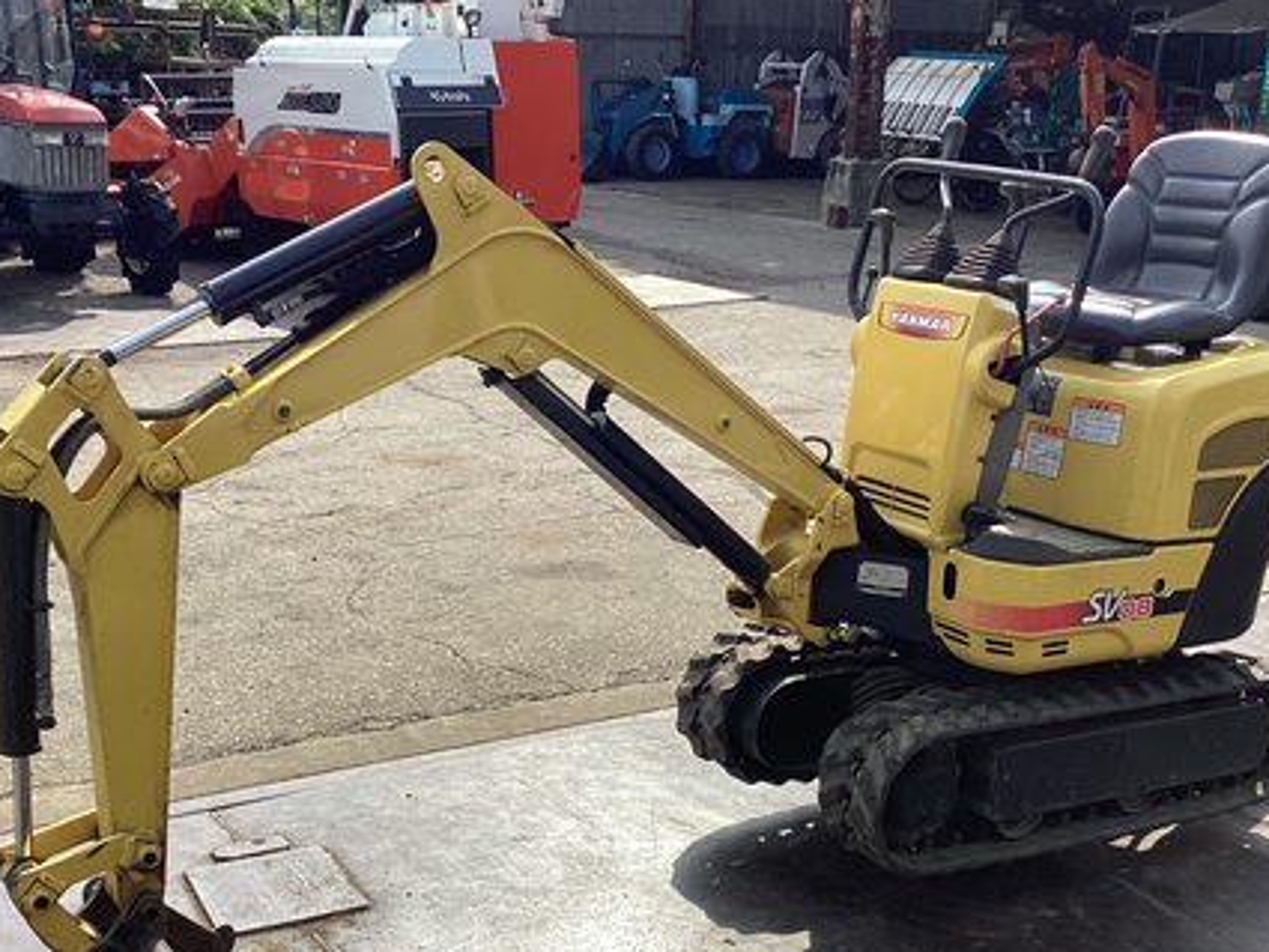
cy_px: 598
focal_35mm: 46
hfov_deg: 41.2
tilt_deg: -16.0
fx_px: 1687
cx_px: 694
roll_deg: -2.7
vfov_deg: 31.4
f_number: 2.4
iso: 25
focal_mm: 3.3
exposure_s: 1/1058
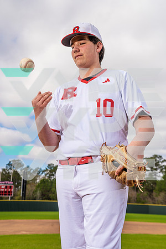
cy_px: 124
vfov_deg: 38.2
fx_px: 360
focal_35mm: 52
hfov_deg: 26.0
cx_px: 83
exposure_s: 1/250
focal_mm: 52
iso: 100
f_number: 6.3
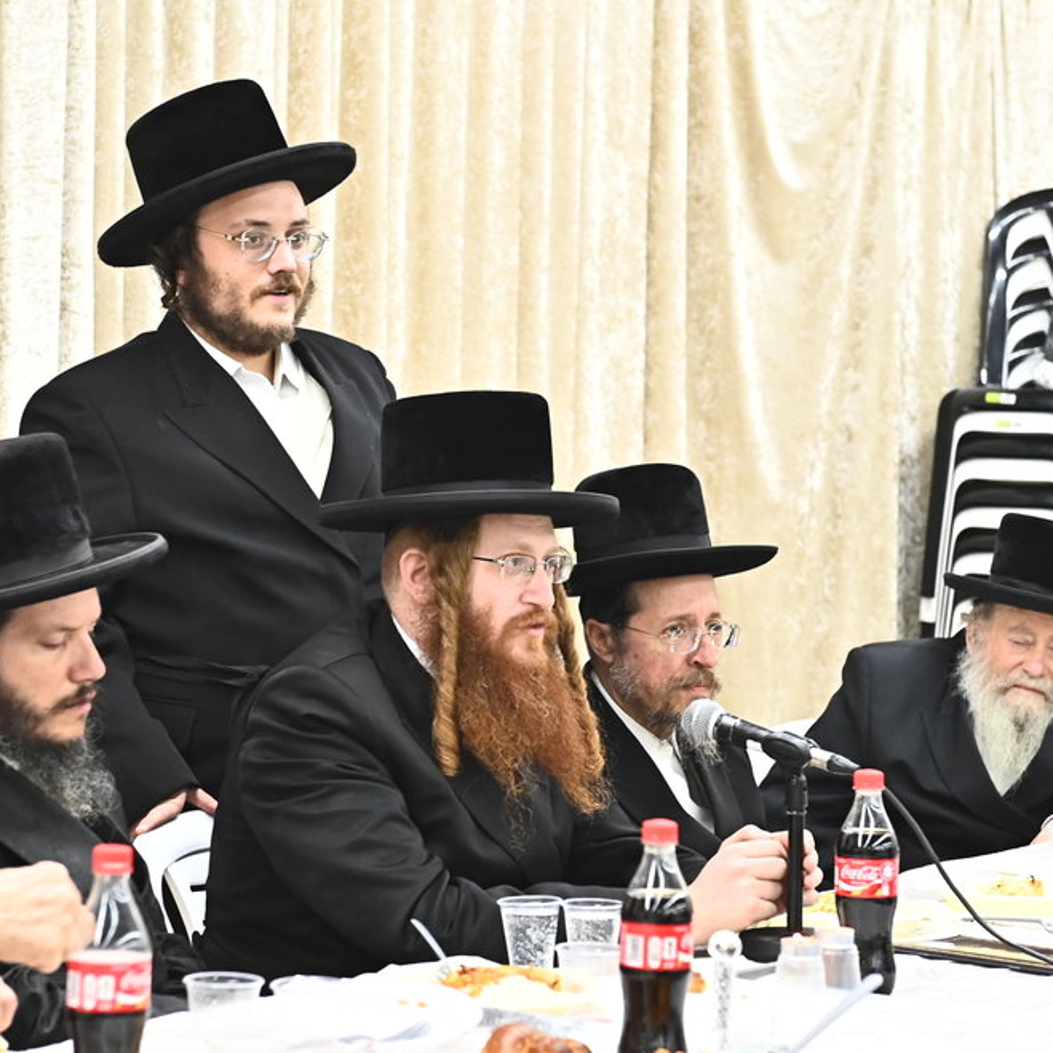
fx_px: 3855
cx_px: 550
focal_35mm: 112
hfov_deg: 15.6
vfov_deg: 15.6
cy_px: 579
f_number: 4
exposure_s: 1/125
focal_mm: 62
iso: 2500
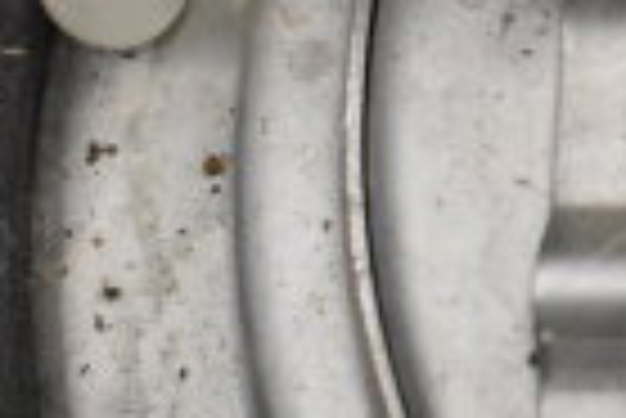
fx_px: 2858
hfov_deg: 11.7
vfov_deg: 8.4
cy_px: 196
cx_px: 1054
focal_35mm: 164
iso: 6400
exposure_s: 1/250
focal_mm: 25
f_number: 8
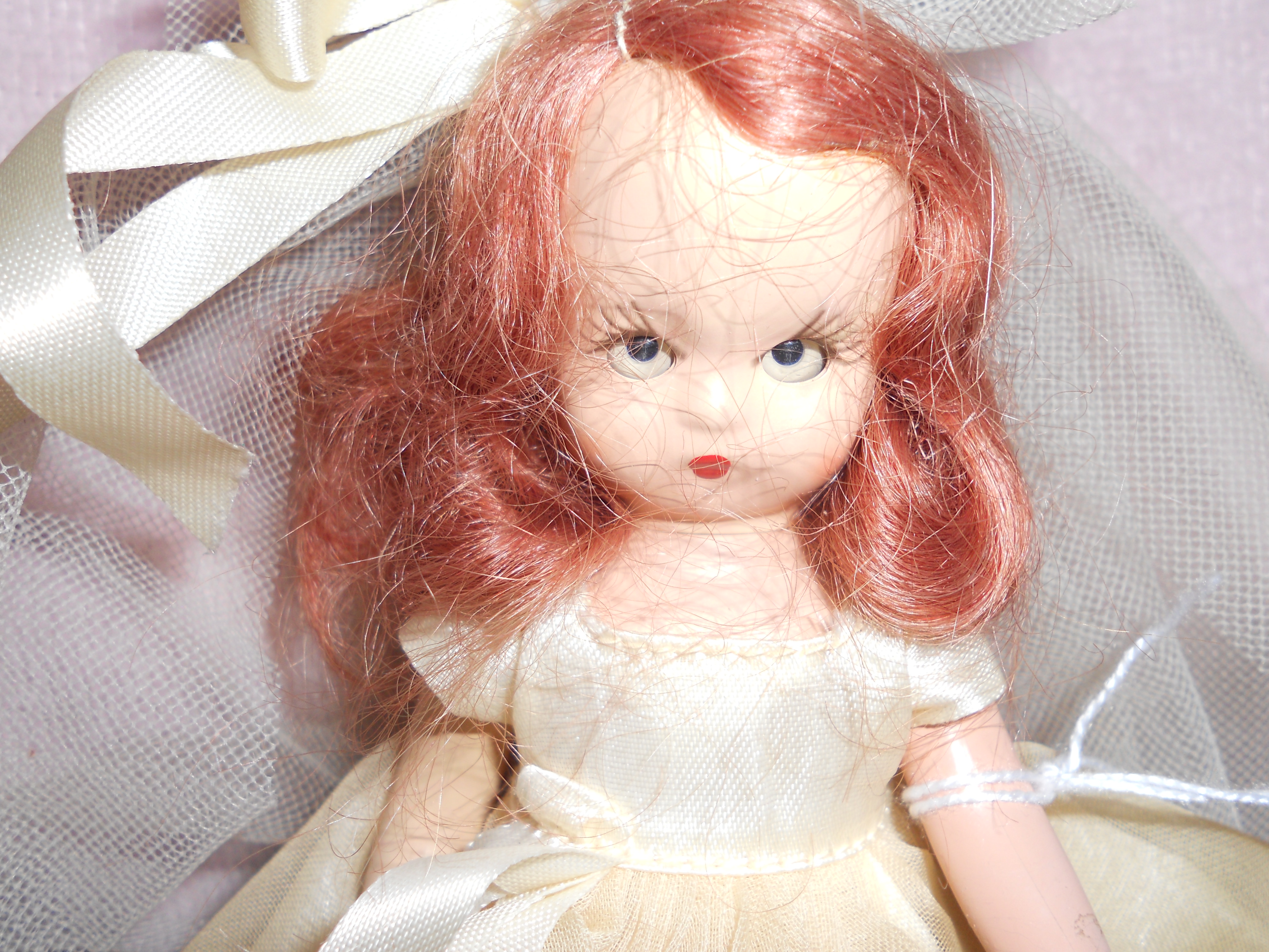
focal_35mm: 32
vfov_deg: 44.2
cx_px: 634
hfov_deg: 56.8
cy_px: 476
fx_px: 1173
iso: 80
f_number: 8.8
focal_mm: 5.8
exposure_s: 1/25
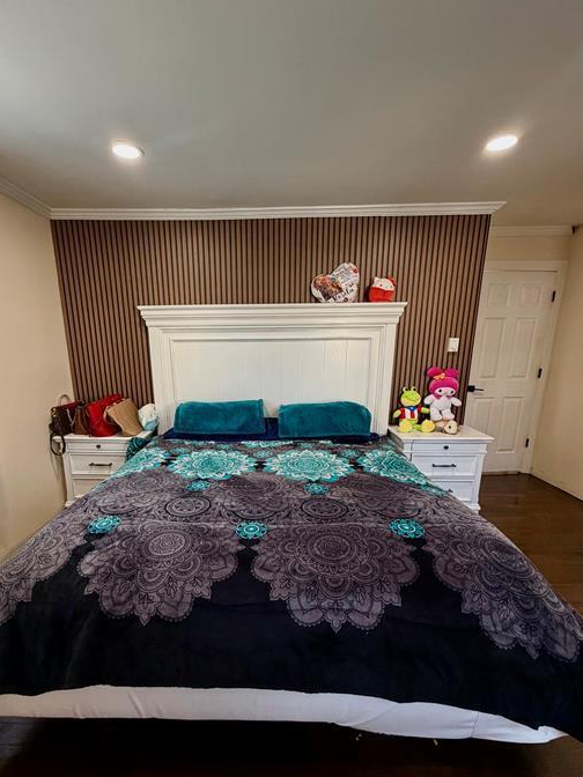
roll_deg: +1.0
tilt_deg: -14.2
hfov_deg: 77.9
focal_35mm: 16
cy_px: 435
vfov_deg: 94.1
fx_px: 359
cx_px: 266
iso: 250
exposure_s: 1/120
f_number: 2.2
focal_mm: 2.22
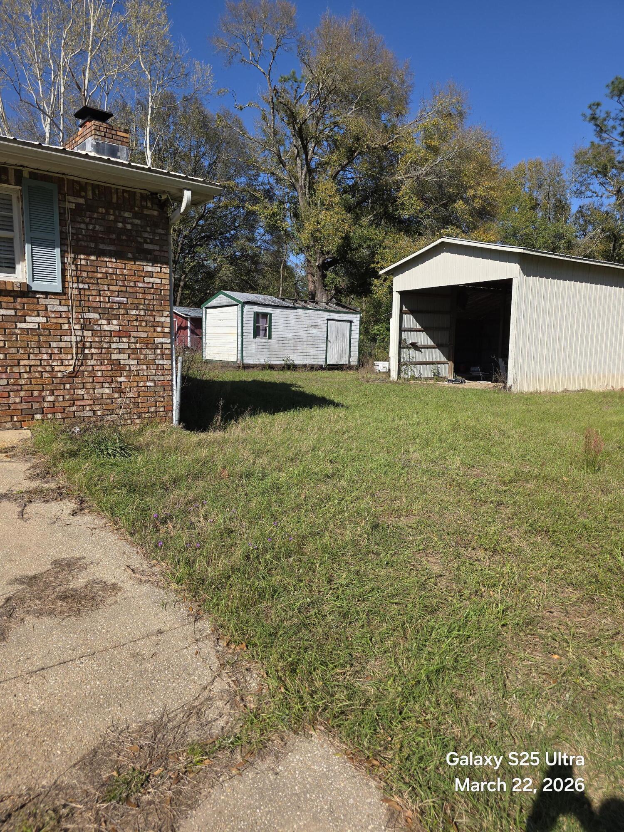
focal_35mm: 23
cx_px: 312
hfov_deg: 58.9
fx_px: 553
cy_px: 416
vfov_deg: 73.9
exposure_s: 1/1078
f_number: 1.7
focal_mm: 6.3
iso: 12
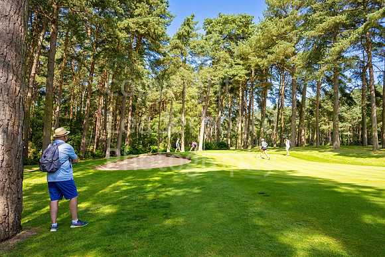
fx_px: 257
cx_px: 192
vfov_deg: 53.2
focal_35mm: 24
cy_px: 128
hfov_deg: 73.7
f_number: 9
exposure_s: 1/1000
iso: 800
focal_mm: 24
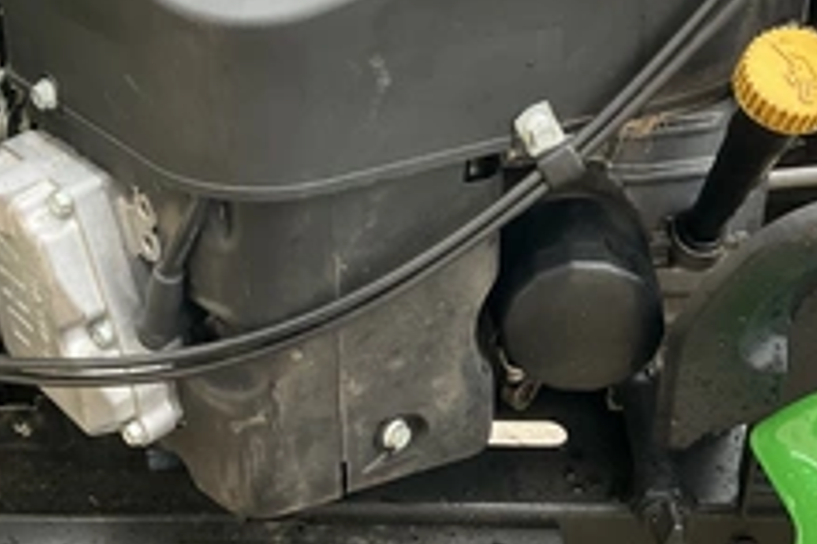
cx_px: 328
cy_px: 97
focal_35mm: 55
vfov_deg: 24.2
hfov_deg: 36.1
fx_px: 1248
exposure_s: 1/122
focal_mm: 3
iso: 40
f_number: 1.8
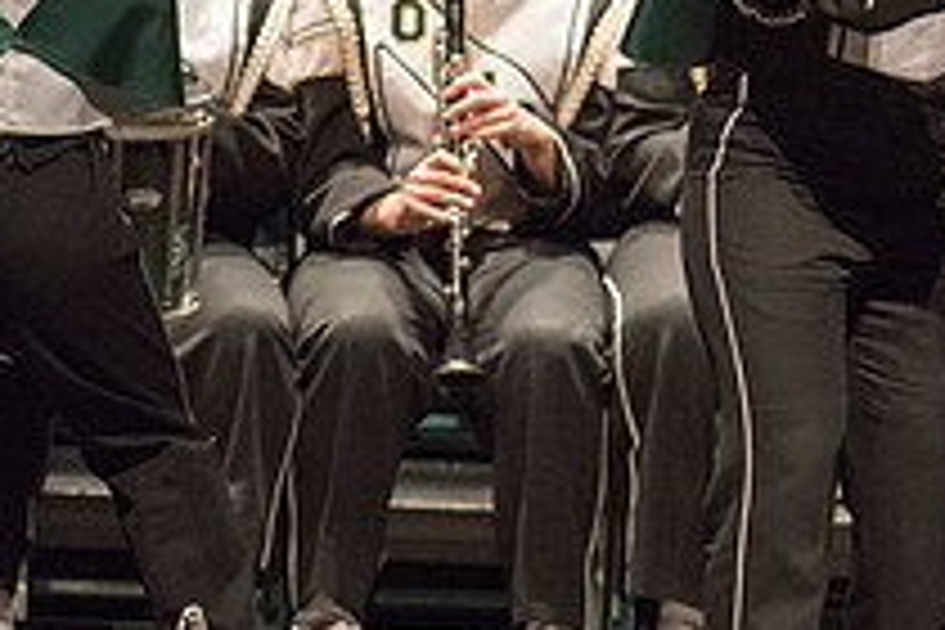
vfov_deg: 1.7
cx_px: 1300
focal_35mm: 829
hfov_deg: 2.5
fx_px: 21760
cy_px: 101
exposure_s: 1/500
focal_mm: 300
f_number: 2.8
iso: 4000
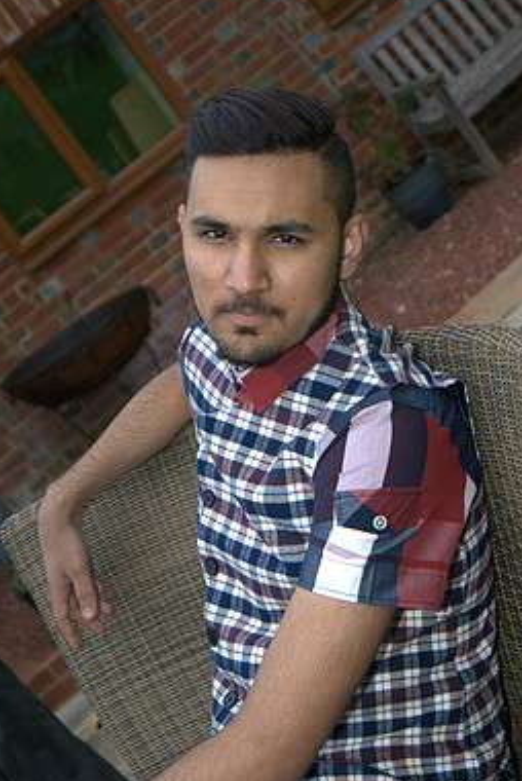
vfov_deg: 20.9
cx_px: 276
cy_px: 432
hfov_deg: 14.0
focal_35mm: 98
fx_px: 2119
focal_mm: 55
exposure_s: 1/160
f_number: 5.6
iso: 800
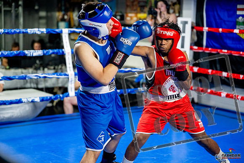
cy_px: 82
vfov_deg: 18.4
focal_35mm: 74
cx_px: 122
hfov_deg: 27.3
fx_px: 502
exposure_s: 1/800
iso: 4000
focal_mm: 74
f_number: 2
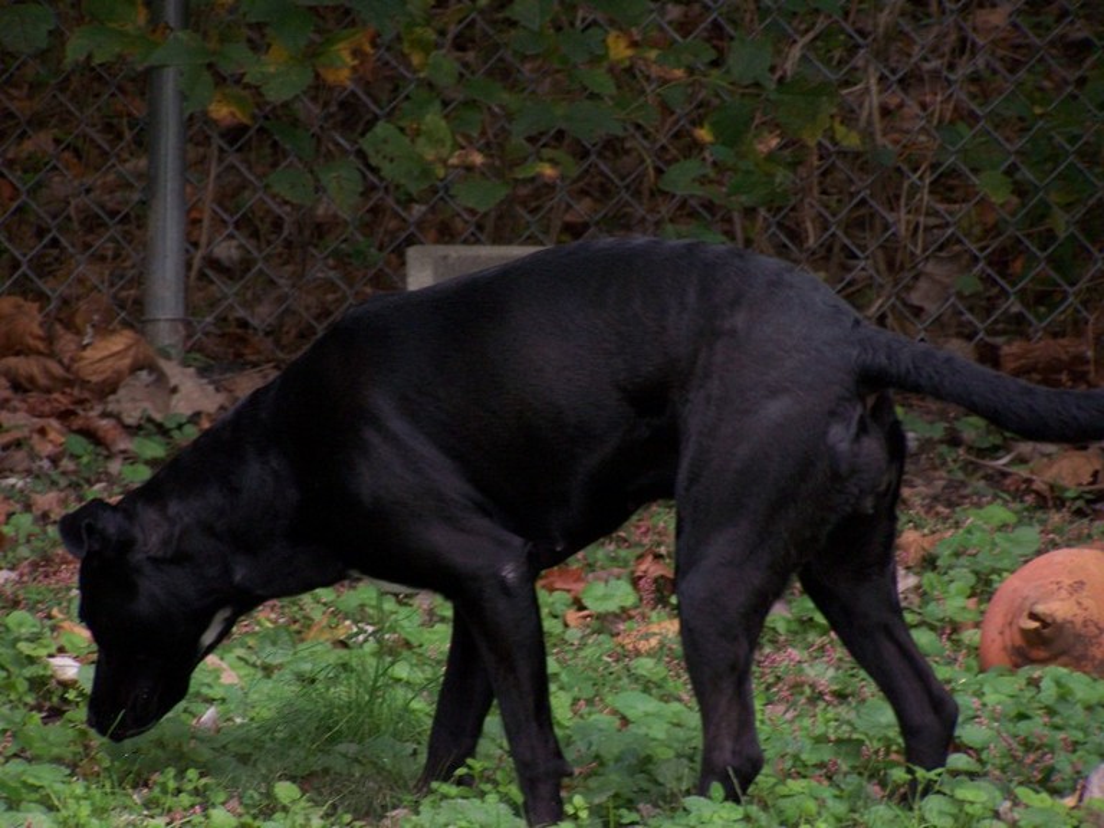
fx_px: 8547
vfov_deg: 5.5
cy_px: 414
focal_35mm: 268
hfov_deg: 7.4
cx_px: 552
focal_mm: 44.4
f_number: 3.6
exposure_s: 1/180
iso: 140
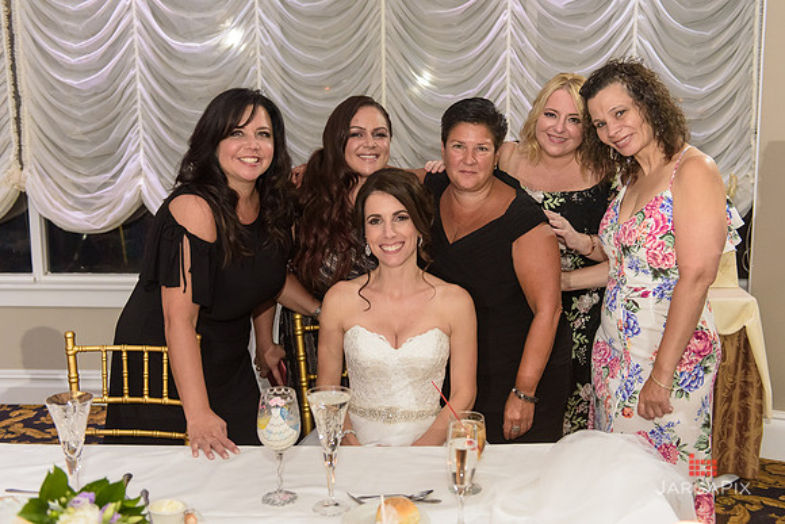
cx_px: 392
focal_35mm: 40
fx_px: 872
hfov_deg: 48.4
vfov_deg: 33.4
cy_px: 262
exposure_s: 1/125
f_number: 3.2
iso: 2500
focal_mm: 40
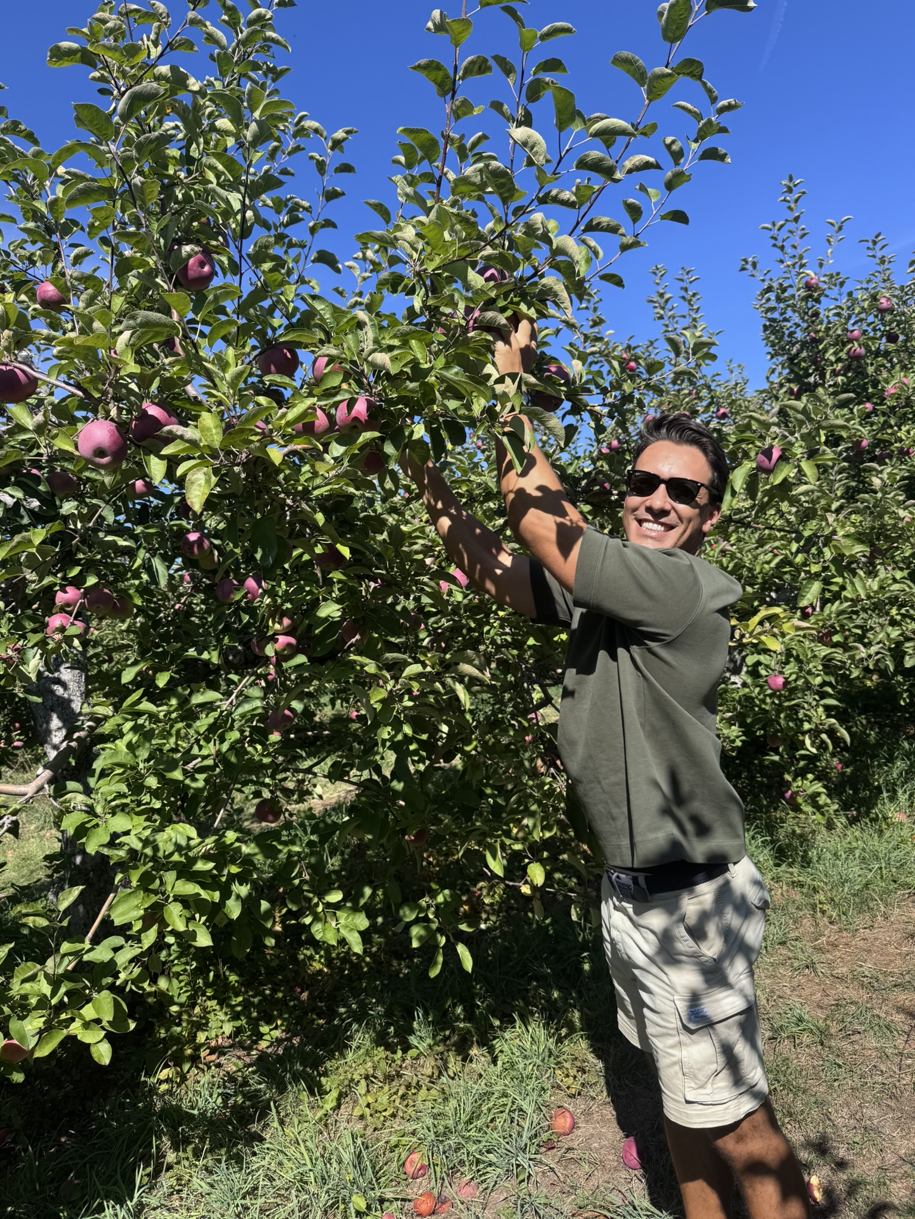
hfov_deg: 56.8
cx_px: 458
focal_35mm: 24
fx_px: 846
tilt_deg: +5.0
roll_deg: +6.0
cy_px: 610
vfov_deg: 71.6
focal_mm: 6.76
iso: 80
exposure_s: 1/2959
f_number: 1.78
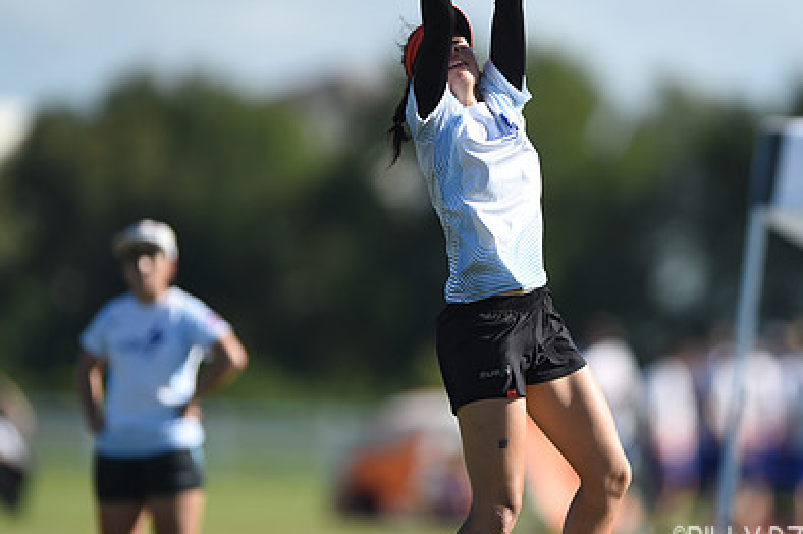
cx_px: 542
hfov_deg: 3.5
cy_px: 232
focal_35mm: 589
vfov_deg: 2.3
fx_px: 13127
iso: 100
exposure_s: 1/1600
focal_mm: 400
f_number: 2.8
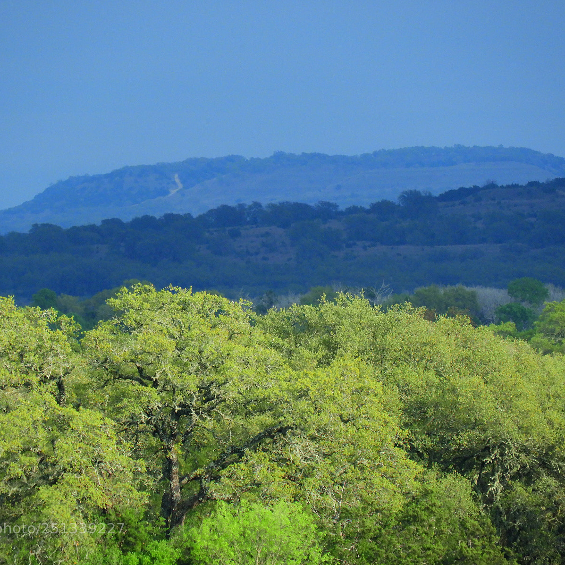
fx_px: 15272
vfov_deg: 2.1
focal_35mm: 827
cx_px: 255
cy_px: 282
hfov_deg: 2.1
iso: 200
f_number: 5.6
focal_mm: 125.4
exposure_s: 1/200
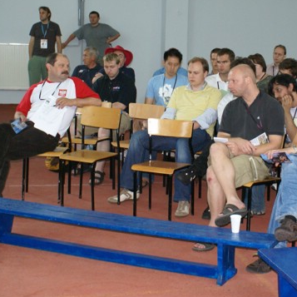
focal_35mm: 70
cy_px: 109
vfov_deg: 24.6
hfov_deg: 24.4
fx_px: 679
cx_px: 215
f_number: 5.6
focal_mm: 28
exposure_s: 1/8
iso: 800
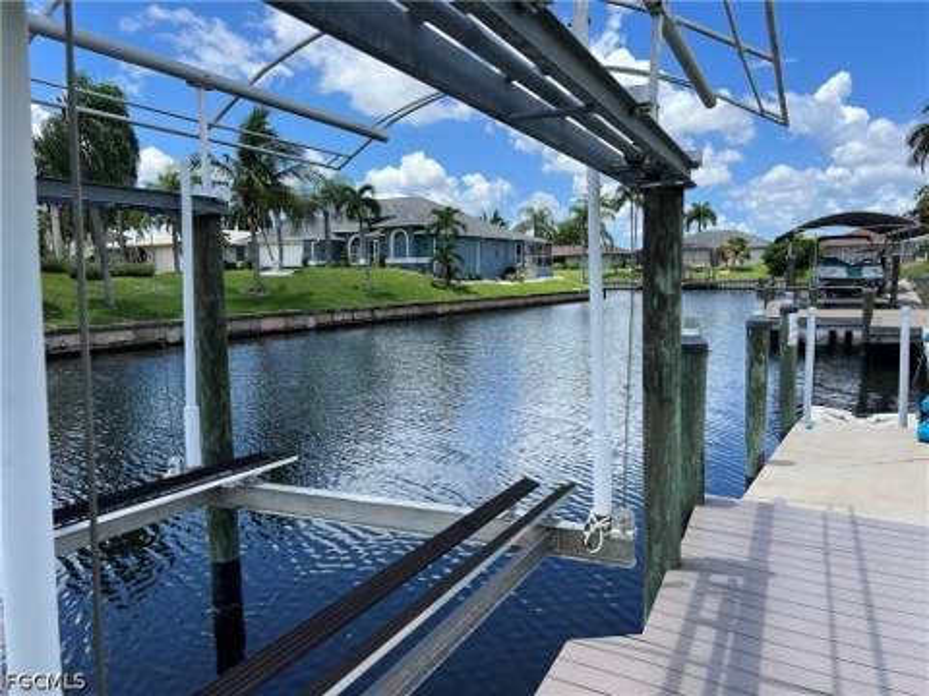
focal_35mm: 26
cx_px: 464
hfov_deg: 67.3
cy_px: 348
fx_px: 698
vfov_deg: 53.1
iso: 50
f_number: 1.5
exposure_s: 1/3257
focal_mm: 5.7
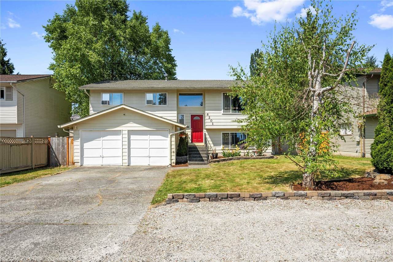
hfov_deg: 79.9
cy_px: 131
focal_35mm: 22
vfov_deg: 58.3
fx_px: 235
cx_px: 196
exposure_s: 1/640
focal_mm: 21.5
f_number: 8
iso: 200
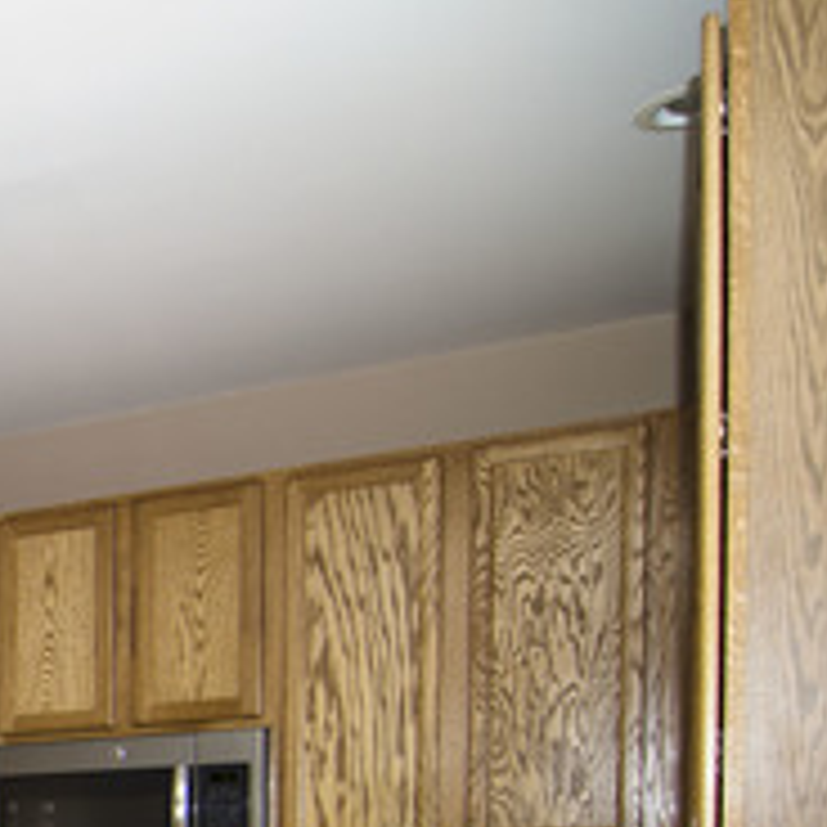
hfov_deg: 22.8
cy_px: 948
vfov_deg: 28.7
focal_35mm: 53
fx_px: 1433
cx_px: -557
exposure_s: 1/60
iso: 200
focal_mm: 12
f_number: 5
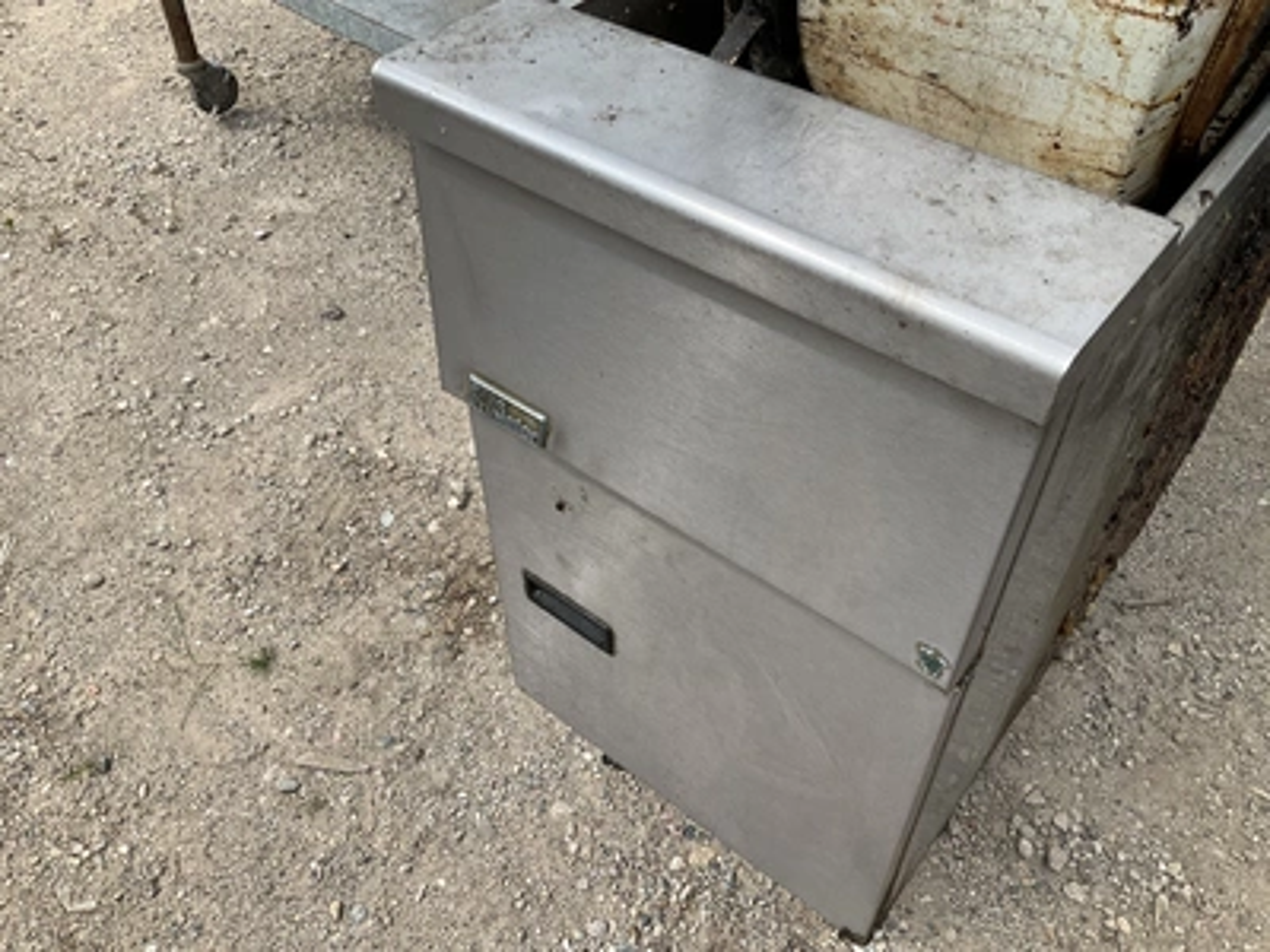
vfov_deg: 48.2
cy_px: 476
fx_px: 1064
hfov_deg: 61.7
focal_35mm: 29
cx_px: 635
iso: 25
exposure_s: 1/1121
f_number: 1.8
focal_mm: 3
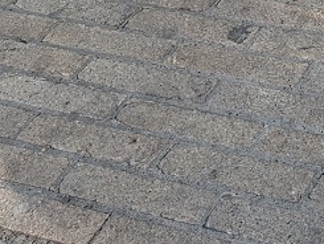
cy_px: -206
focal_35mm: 96
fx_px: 899
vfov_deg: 13.7
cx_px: 571
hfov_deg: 17.1
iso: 50
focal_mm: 5.54
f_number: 1.8
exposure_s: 1/100
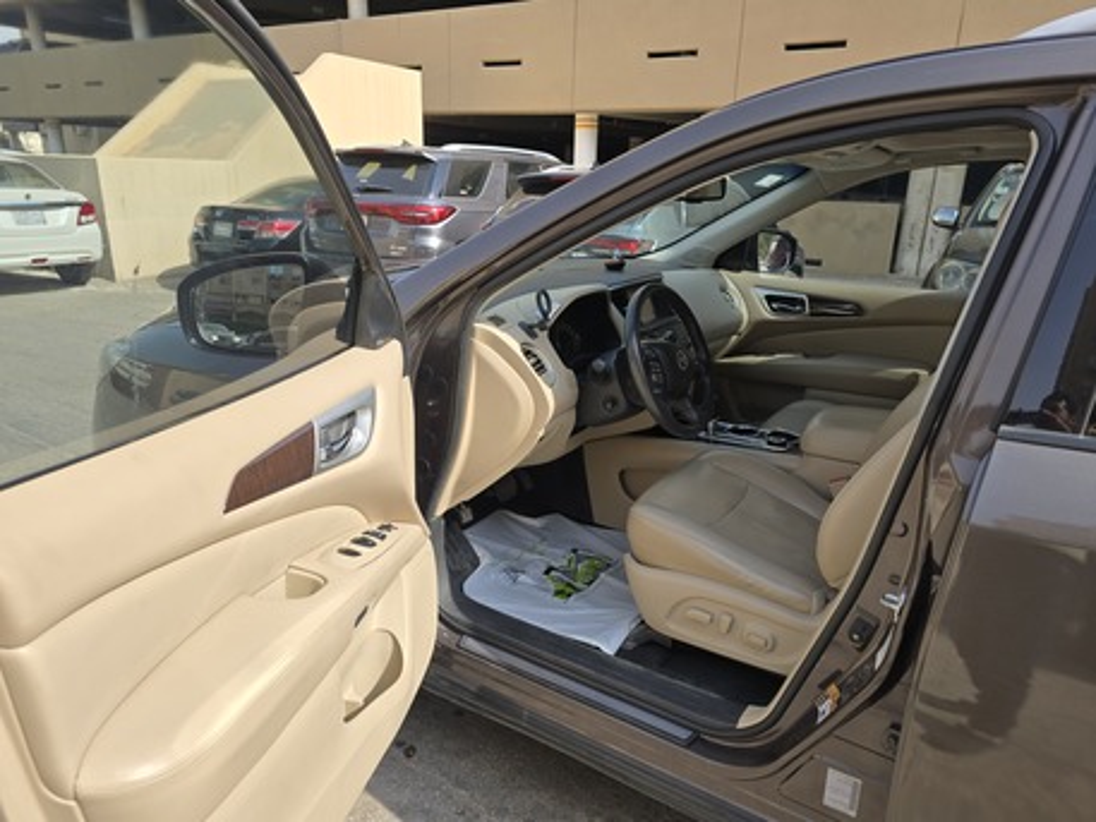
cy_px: 411
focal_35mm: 23
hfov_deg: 73.9
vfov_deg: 58.9
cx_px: 548
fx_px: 728
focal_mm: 6.3
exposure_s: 1/505
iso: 12
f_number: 1.7
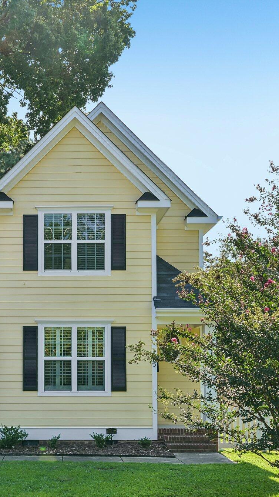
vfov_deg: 42.9
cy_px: 250
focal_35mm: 48
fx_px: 631
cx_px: 77
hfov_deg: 24.7
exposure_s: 1/100
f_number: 8
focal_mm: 30
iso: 100
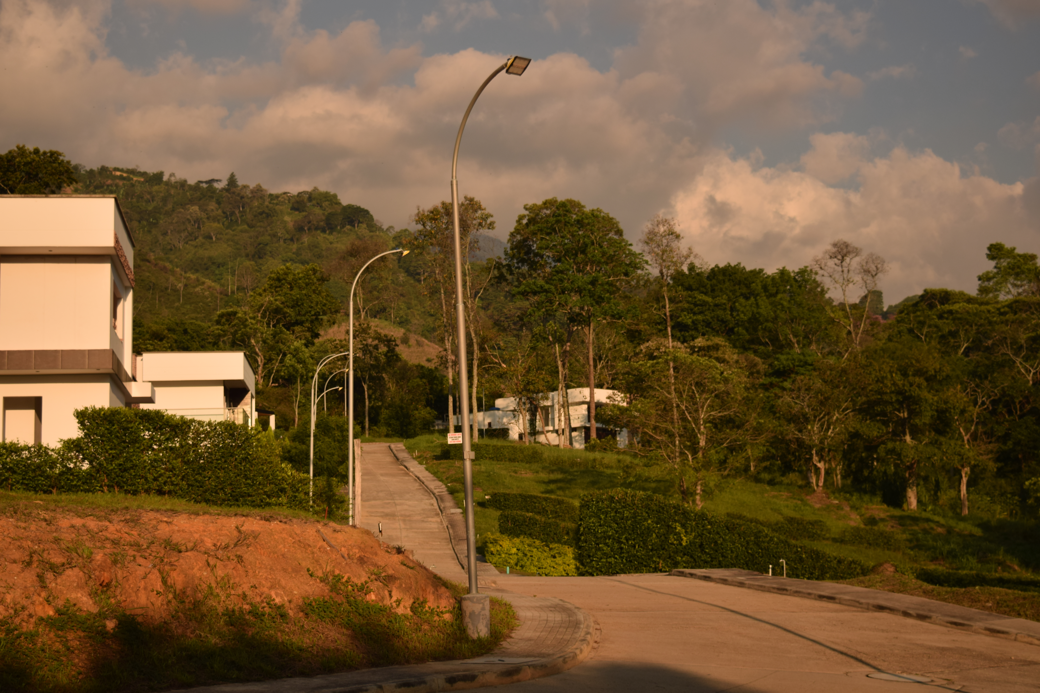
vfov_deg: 23.8
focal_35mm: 57
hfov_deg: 35.1
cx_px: 520
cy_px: 346
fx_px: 1647
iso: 100
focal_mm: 38
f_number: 4.8
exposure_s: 1/1250
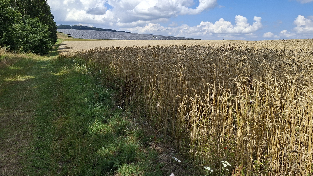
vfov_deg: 40.6
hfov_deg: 67.9
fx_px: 232
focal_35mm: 28
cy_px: 50
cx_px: 162
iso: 50
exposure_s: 1/2028
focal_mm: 5.54
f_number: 1.8
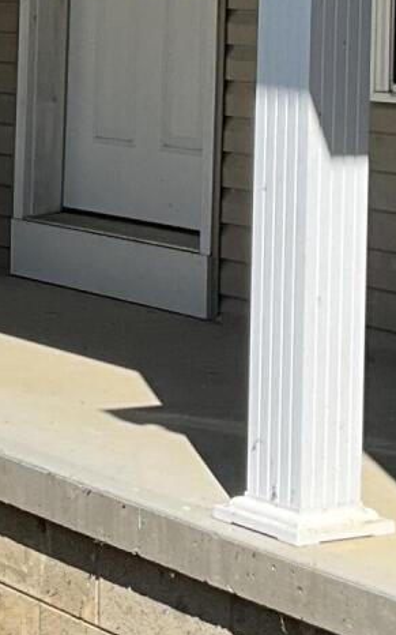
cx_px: -161
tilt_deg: +1.1
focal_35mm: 132
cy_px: -48
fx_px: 2281
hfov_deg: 9.7
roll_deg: -2.9
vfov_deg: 15.4
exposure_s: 1/1626
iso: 25
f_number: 1.8
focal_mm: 3
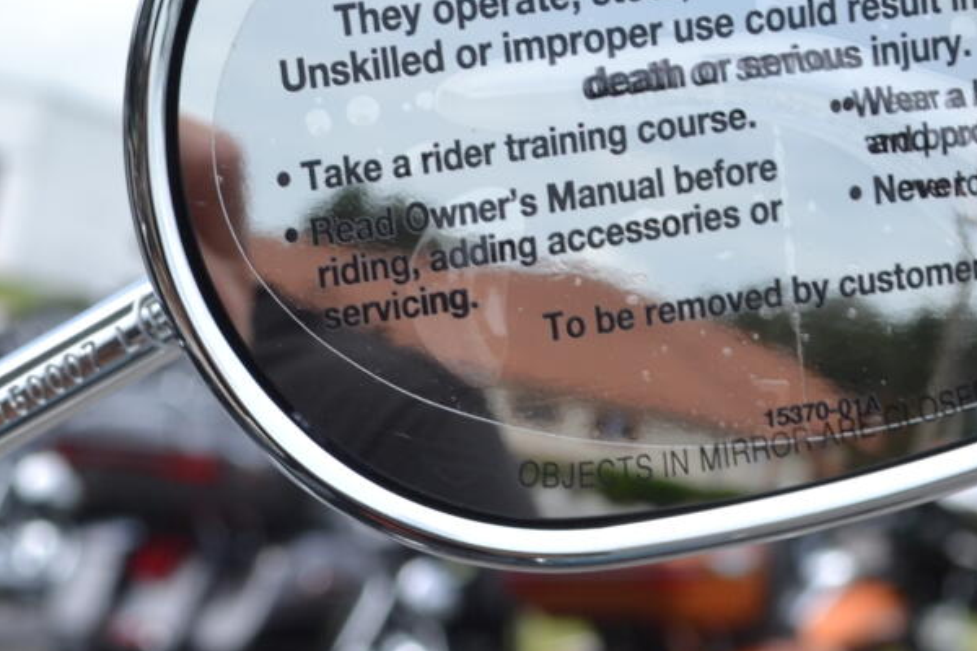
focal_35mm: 130
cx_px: 347
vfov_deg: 10.3
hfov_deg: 15.7
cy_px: 832
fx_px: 3528
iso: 100
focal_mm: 26
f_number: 7.1
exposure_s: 1/200
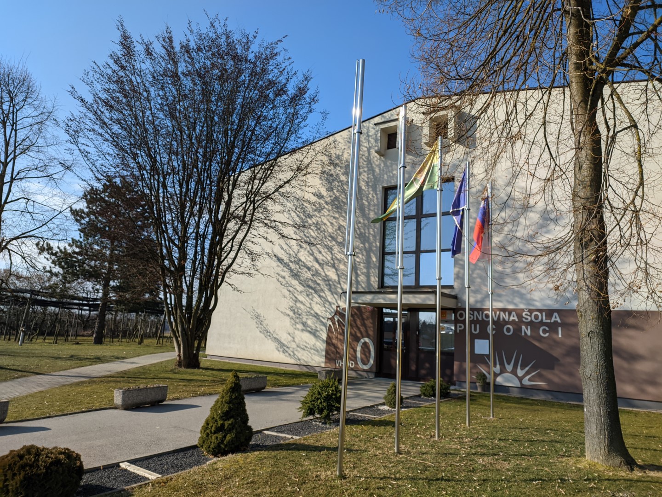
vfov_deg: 54.9
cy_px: 248
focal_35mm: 25
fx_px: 478
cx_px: 331
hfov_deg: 69.4
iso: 50
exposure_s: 1/860
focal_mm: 5.96
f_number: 1.75
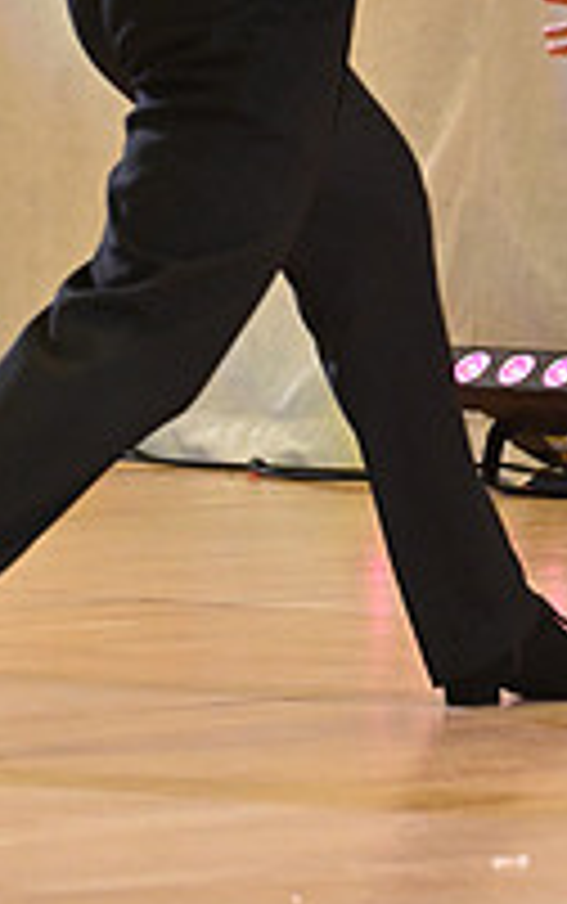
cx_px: 542
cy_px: -360
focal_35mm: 588
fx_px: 14507
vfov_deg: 3.6
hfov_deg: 2.2
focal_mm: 200
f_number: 5.6
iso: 4000
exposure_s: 1/400
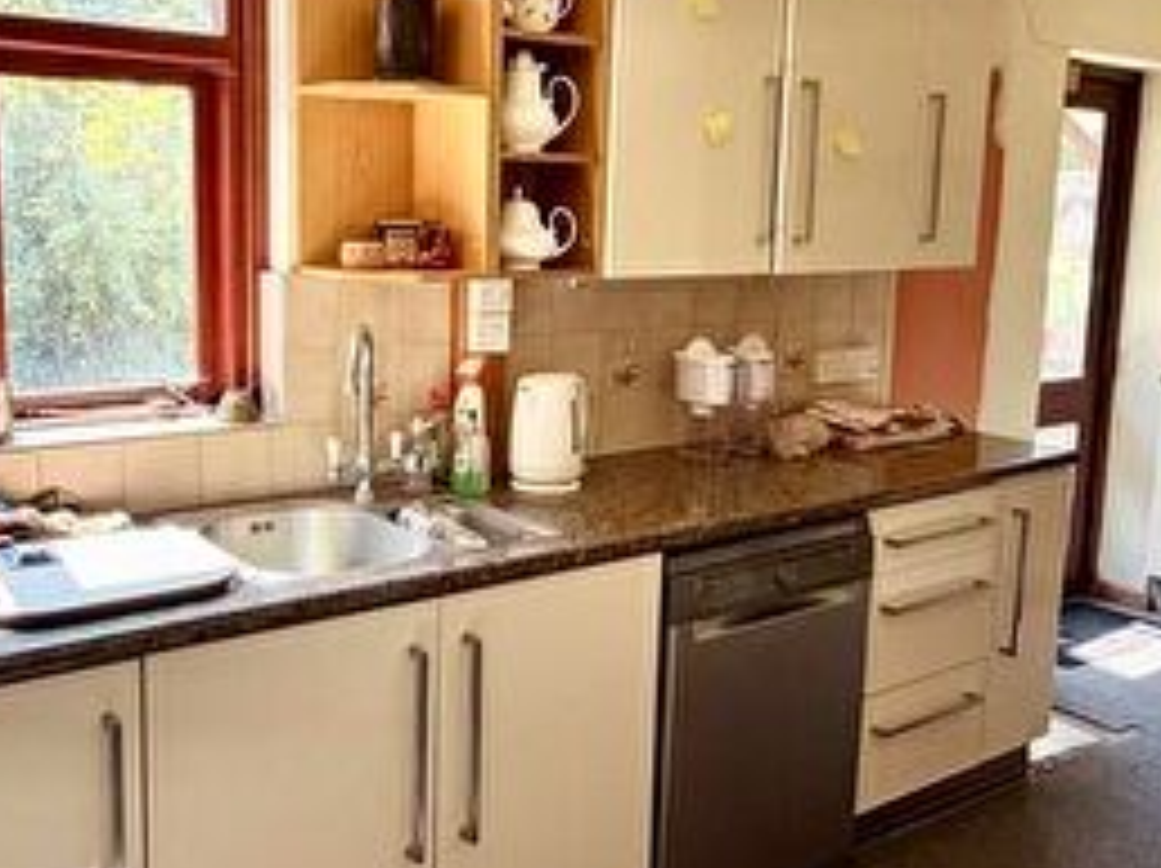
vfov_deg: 37.6
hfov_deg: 48.9
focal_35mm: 38
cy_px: 394
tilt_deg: -8.6
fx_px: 1273
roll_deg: -1.2
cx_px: 508
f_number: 2.2
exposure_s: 1/121
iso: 100
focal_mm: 2.22
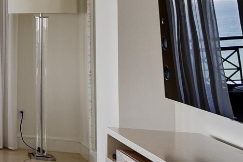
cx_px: -377
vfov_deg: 17.6
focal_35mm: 77
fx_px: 520
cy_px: 43
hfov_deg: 14.1
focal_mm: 12
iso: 200
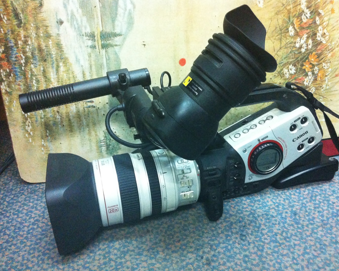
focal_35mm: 37
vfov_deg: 40.1
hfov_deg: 49.1
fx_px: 371
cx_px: 177
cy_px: 136
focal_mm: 3.85
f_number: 2.8
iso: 640
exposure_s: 1/17
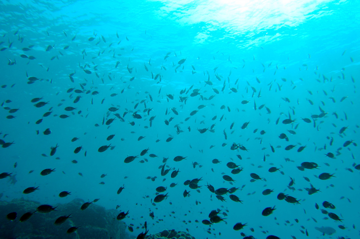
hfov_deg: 67.4
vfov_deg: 47.8
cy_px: 120
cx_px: 180
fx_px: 270
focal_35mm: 27
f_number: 8
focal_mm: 18
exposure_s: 1/250
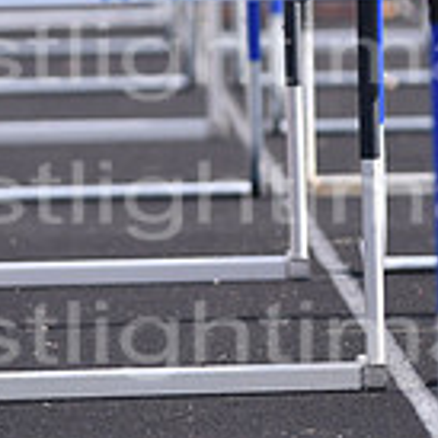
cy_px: -149
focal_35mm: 1625
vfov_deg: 1.1
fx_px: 23262
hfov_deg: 1.1
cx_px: 246
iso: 400
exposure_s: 1/2500
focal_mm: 300
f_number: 4
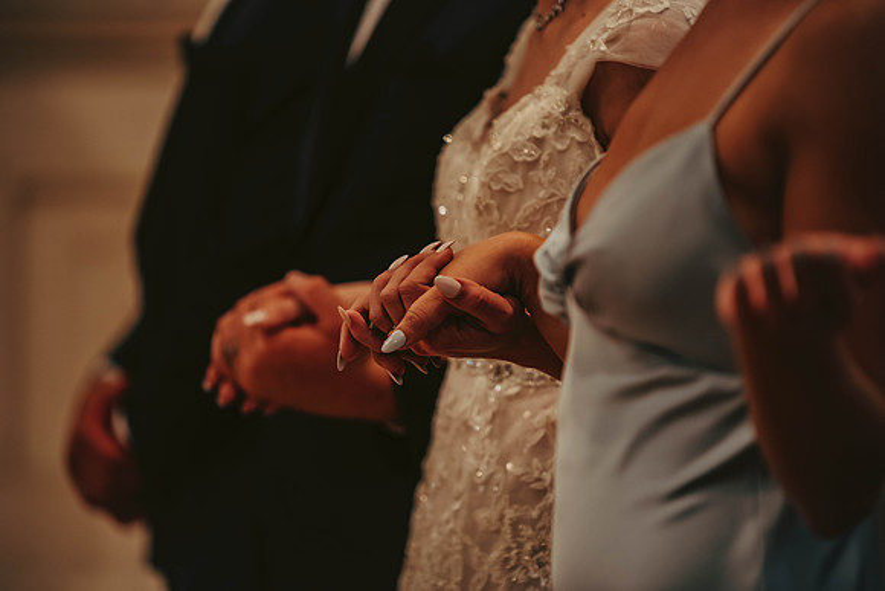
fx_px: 4918
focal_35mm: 200
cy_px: 296
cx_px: 442
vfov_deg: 6.9
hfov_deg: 10.3
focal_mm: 200
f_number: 2.8
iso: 800
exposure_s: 1/80
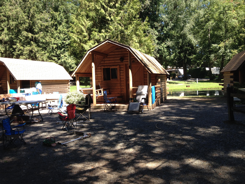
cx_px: 122
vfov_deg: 40.7
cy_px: 92
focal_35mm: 35
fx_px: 248
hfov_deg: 52.6
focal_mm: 4.28
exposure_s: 1/273
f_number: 2.4
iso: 50
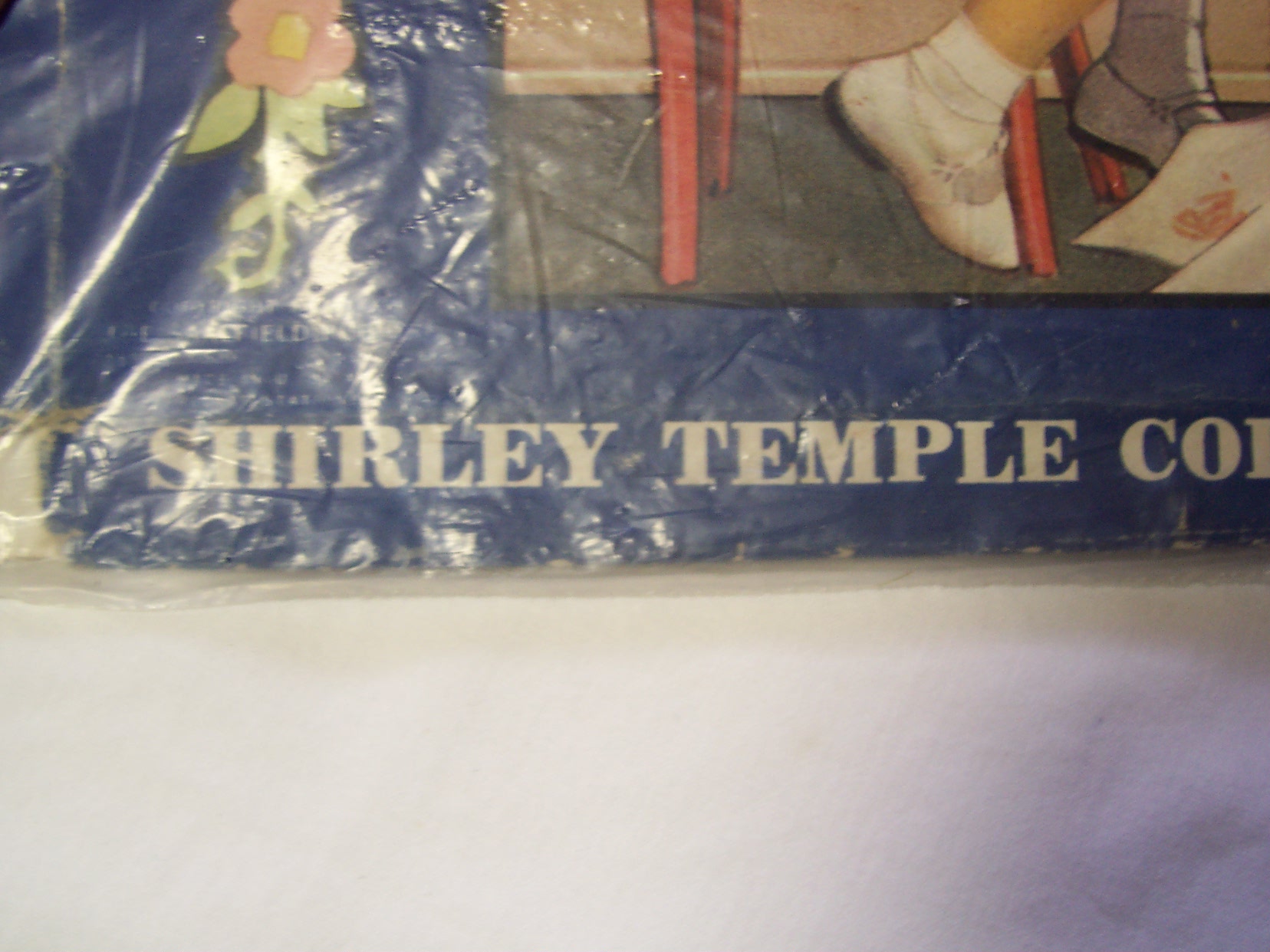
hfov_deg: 50.1
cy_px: 476
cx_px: 635
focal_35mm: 37
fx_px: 1357
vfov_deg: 38.7
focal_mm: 5.6
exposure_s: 1/30
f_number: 2.8
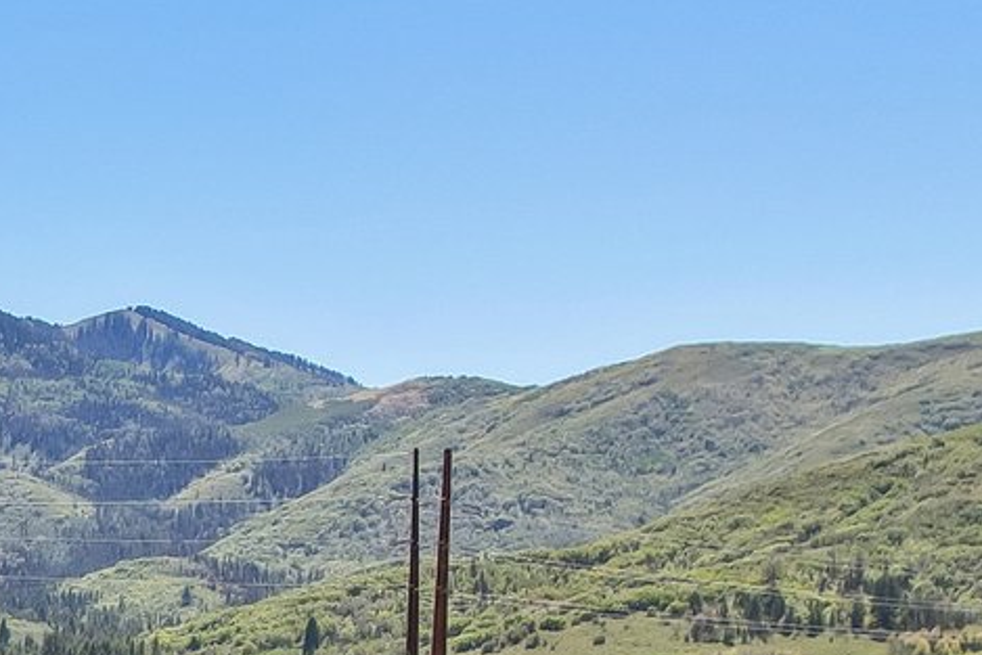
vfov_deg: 13.3
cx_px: -521
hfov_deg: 18.6
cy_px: 1041
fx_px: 2619
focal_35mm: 96
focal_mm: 8.4
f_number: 2.8
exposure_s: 1/50
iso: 100
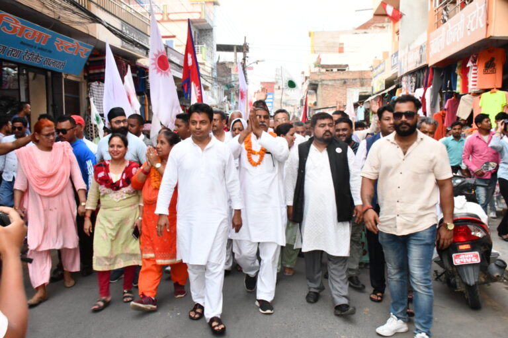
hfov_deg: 55.8
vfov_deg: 38.9
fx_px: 480
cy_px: 169
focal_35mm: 34
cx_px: 254
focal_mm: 23
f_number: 3.8
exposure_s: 1/60
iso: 3200
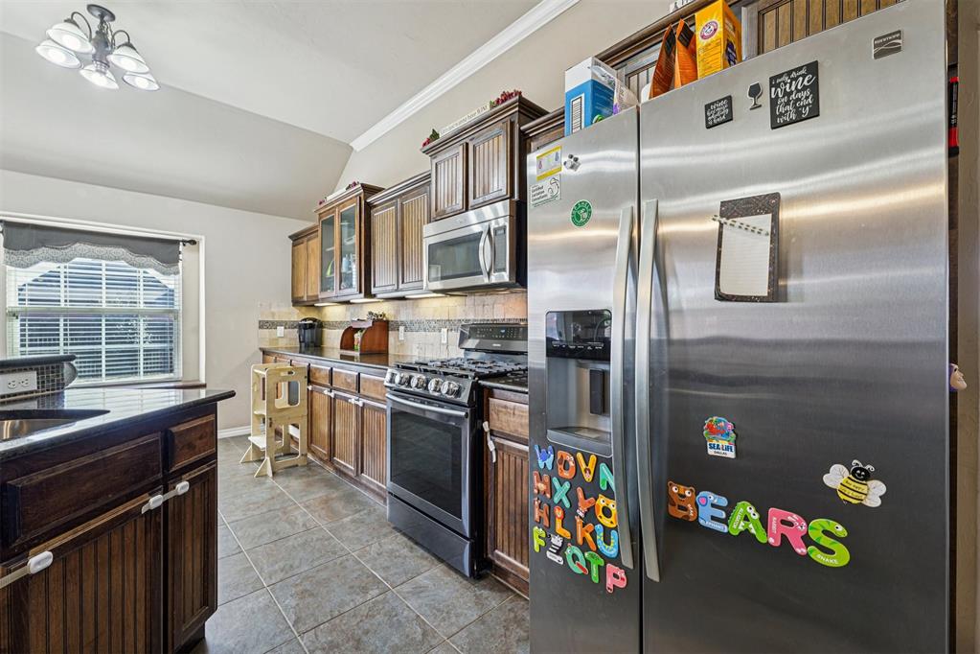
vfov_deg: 77.3
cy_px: 327
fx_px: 408
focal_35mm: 15
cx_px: 490
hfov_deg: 100.4
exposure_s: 1/10
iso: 400
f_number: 8
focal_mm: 15
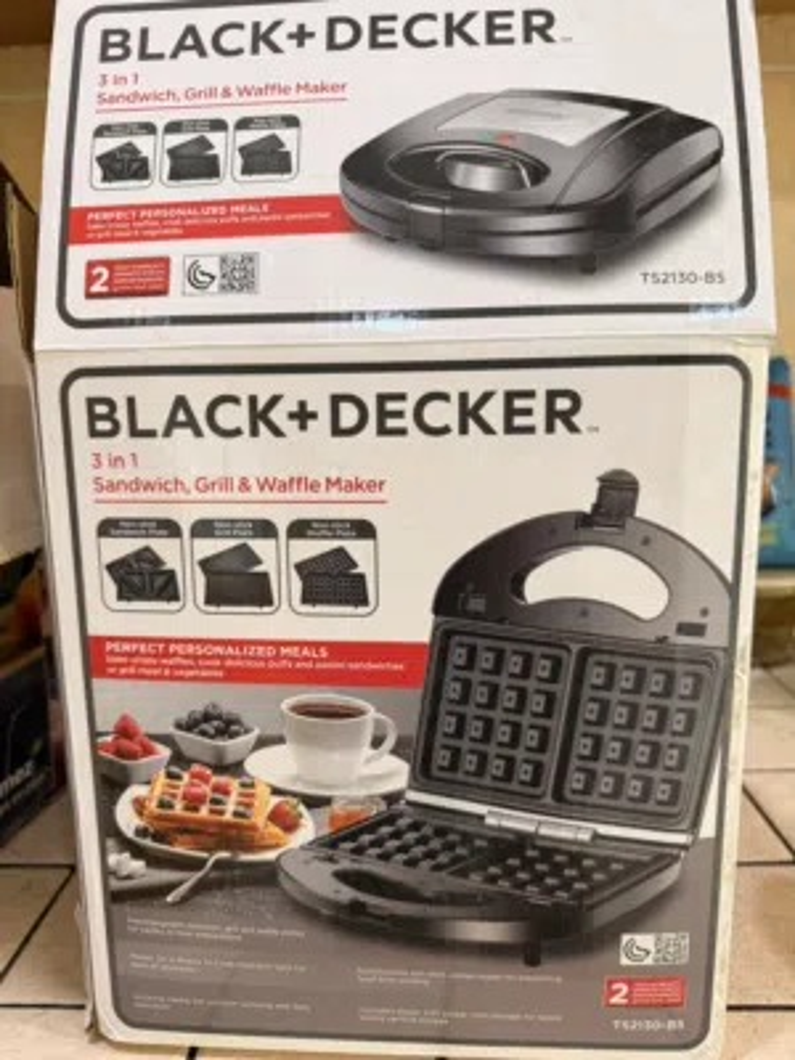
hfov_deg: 56.8
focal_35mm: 24
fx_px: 735
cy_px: 530
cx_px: 398
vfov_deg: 71.6
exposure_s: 1/50
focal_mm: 6.76
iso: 250
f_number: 1.78
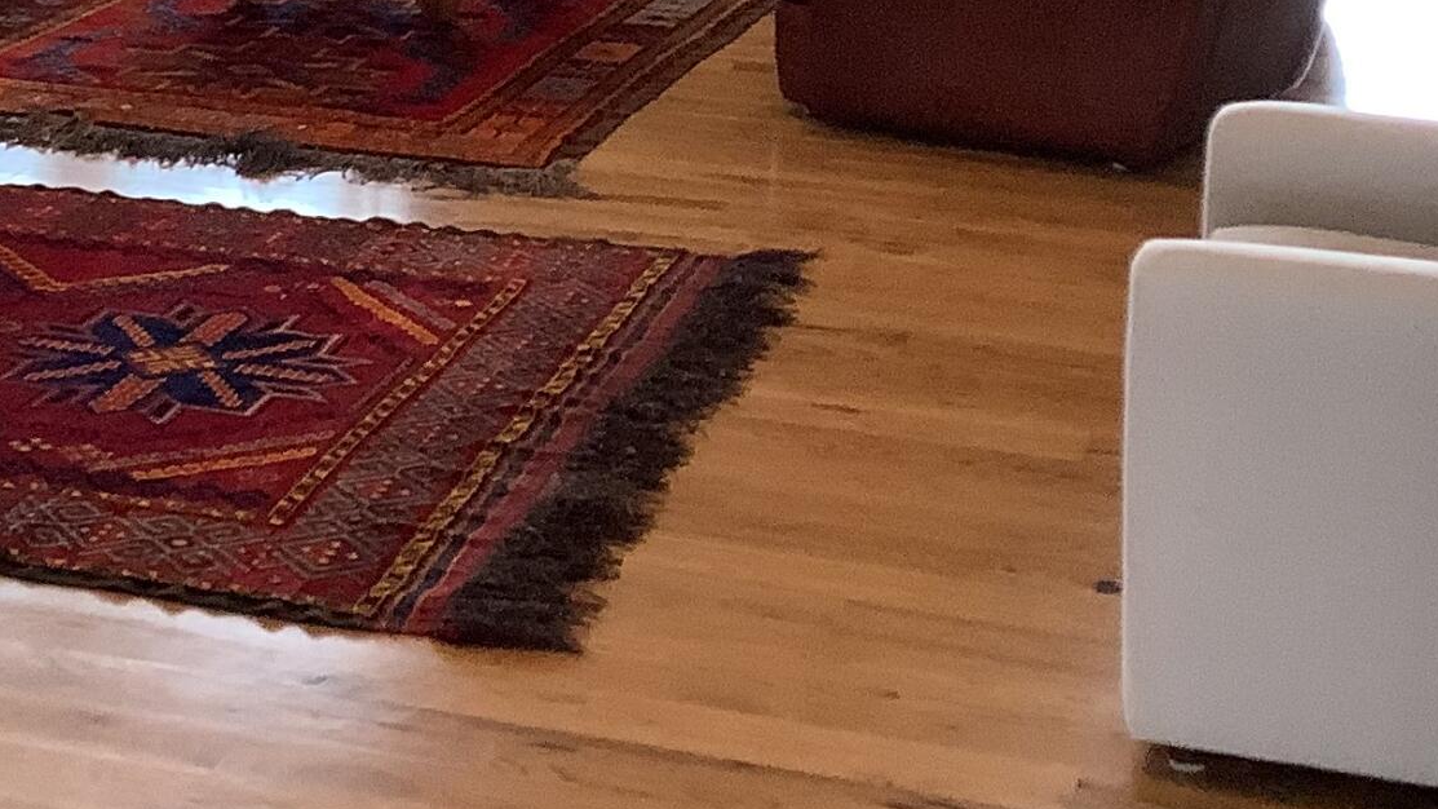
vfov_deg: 12.9
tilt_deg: -10.3
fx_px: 3470
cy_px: -225
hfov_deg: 22.9
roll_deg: -0.6
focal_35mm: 91
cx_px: 178
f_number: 2.4
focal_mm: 3.3
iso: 64
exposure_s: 1/60
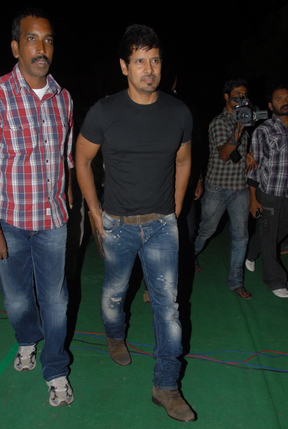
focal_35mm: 33
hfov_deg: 40.1
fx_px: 394
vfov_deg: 57.1
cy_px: 214
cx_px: 144
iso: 320
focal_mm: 22
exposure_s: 1/125
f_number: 7.1
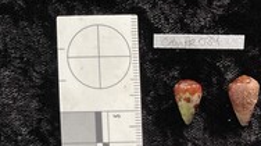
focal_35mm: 59
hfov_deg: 33.5
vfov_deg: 19.2
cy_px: 173
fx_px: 408
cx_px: 237
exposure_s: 1/60
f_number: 1.8
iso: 125
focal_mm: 3
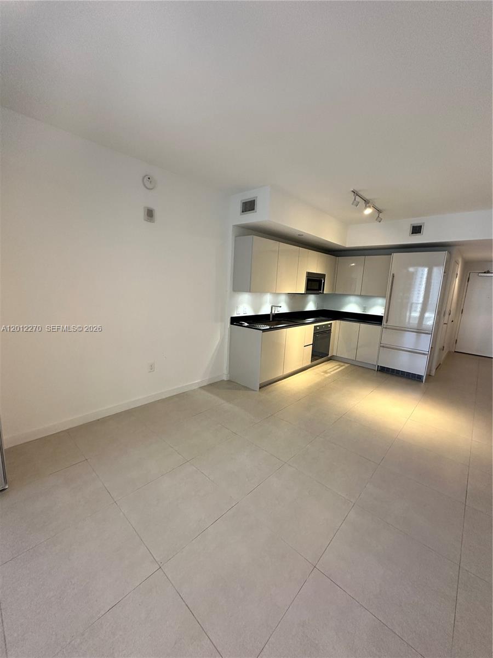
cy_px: 329
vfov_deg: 102.1
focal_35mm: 14
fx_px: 266
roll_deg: -2.5
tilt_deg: -9.9
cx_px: 246
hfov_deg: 85.7
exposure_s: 1/60
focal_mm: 2.22
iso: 200
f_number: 2.2
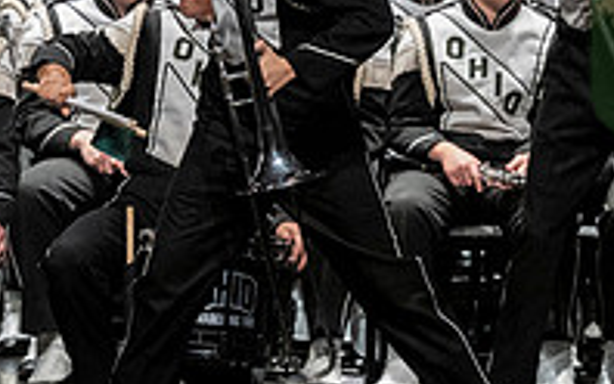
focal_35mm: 627
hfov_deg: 3.3
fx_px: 10498
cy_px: 56
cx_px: 825
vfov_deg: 2.1
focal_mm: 140
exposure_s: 1/500
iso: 4000
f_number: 4
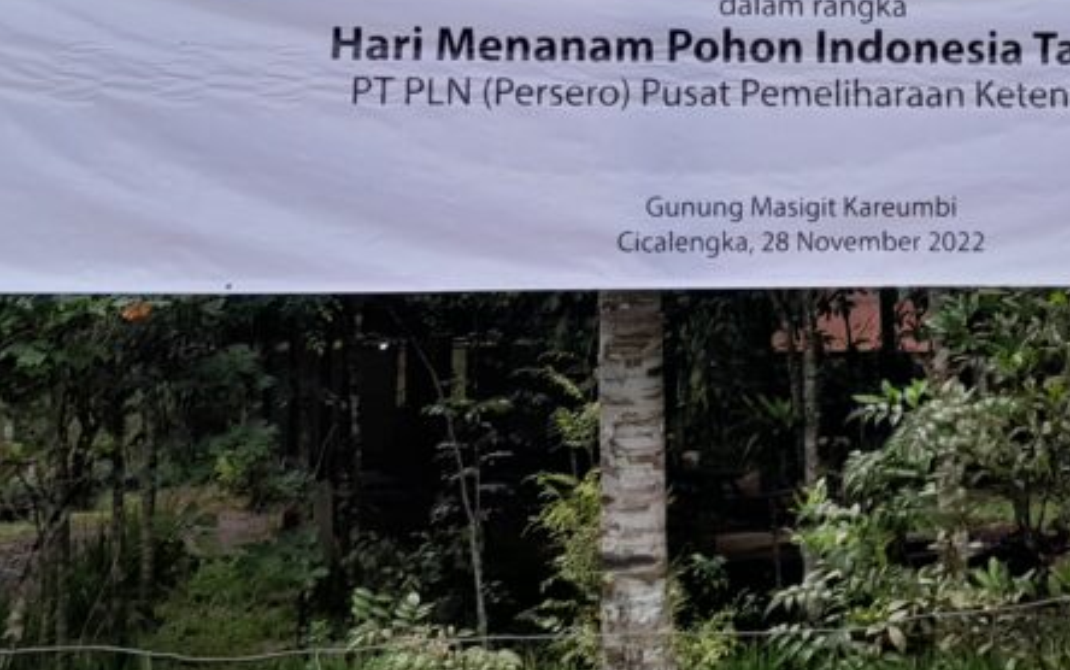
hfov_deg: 30.8
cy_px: 41
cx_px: 730
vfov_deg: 19.3
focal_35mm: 66
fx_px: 1926
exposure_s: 1/100
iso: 40
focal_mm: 4
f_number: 1.8
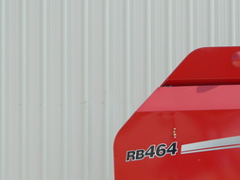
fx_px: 847
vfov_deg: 12.1
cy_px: 172
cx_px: 221
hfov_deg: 15.9
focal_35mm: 122
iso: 80
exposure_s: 1/400
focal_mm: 10.2
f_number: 3.8
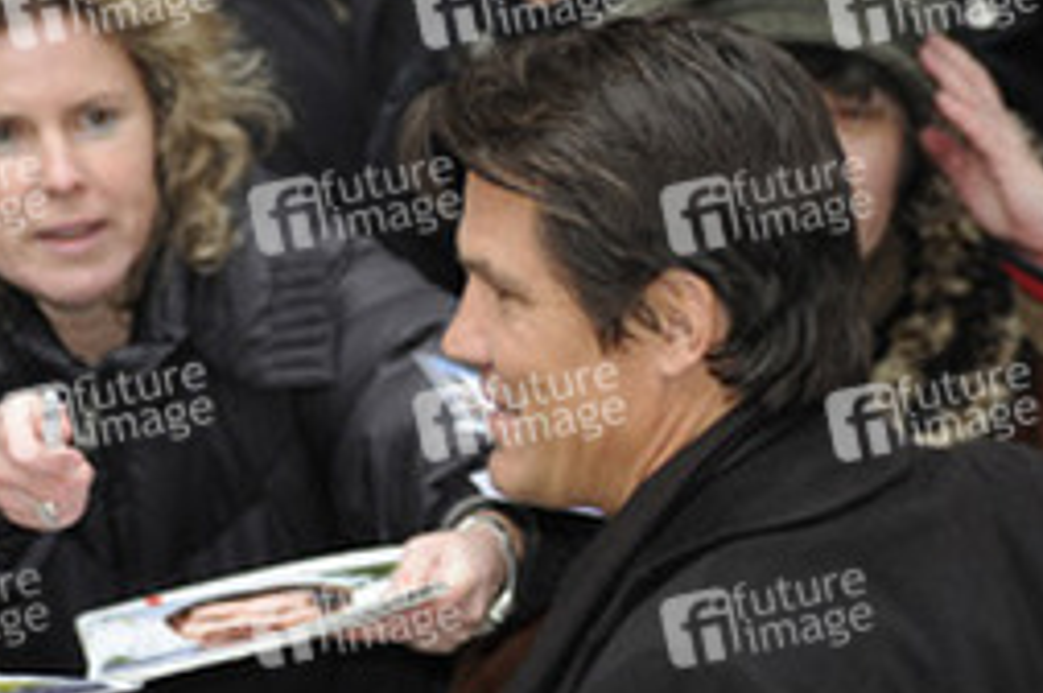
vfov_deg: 2.9
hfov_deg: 4.3
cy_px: 309
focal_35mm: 481
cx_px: 410
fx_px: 13918
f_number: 5.6
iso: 1000
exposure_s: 1/200
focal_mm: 270
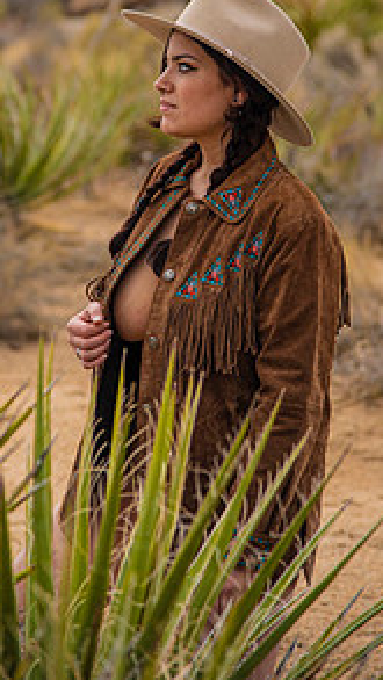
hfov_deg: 6.3
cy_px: 160
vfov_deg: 11.1
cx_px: 181
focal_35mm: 193
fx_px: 3482
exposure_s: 1/1600
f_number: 4
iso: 100
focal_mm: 120
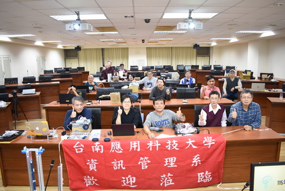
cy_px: 96
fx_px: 214
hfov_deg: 67.3
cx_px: 142
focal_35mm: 27
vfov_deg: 48.0
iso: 800
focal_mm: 18
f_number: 3.5
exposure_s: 1/40
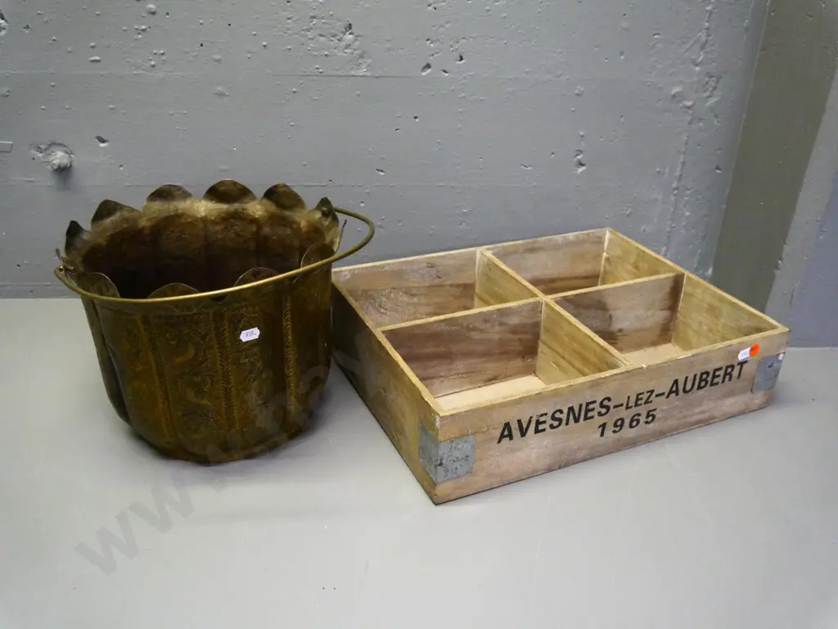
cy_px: 314
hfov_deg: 60.0
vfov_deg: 46.8
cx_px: 419
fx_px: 726
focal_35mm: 30
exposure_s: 1/320
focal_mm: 15
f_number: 3.7
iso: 3200
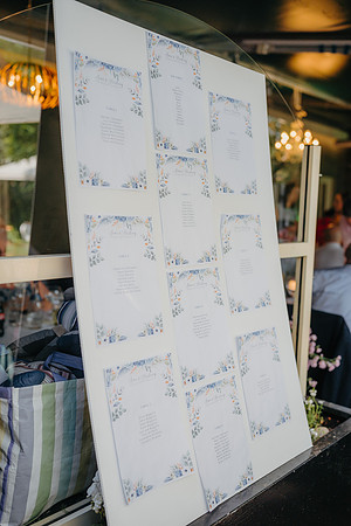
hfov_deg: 37.9
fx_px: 512
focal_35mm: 35
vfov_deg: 54.4
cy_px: 263
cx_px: 176
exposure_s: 1/800
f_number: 2
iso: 200
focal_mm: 35
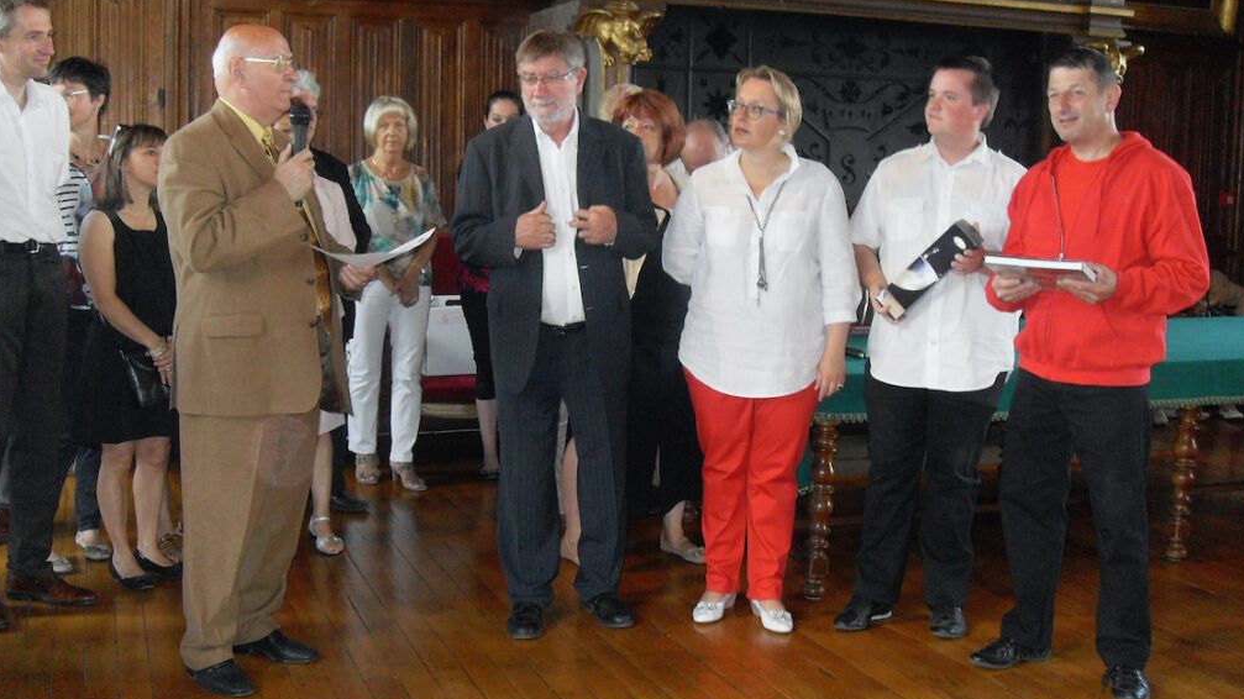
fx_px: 1352
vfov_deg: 28.9
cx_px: 626
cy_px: 293
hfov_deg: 49.4
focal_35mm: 41
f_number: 2.8
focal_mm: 6.3
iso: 240
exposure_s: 1/45
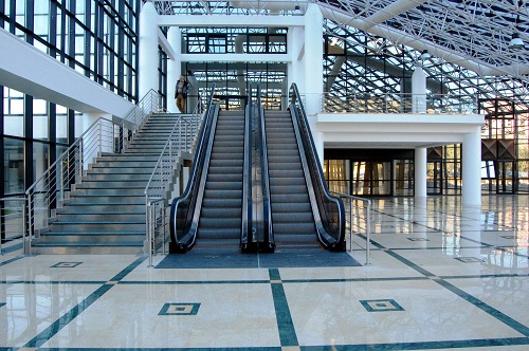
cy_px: 176
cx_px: 264
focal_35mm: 27
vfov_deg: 47.8
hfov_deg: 67.4
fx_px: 396
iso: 1600
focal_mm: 18
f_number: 8
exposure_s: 1/125
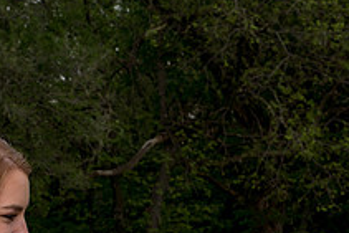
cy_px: 310
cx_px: 225
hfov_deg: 21.2
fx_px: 931
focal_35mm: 96
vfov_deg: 13.7
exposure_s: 1/125
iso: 100
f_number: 6.3
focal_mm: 35
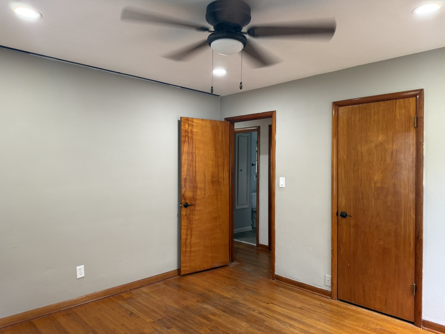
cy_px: 167
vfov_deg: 56.8
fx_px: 309
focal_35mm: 24
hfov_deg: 71.6
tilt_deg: +0.7
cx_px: 222
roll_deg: -1.0
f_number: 1.78
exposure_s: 1/60
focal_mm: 6.76
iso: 160
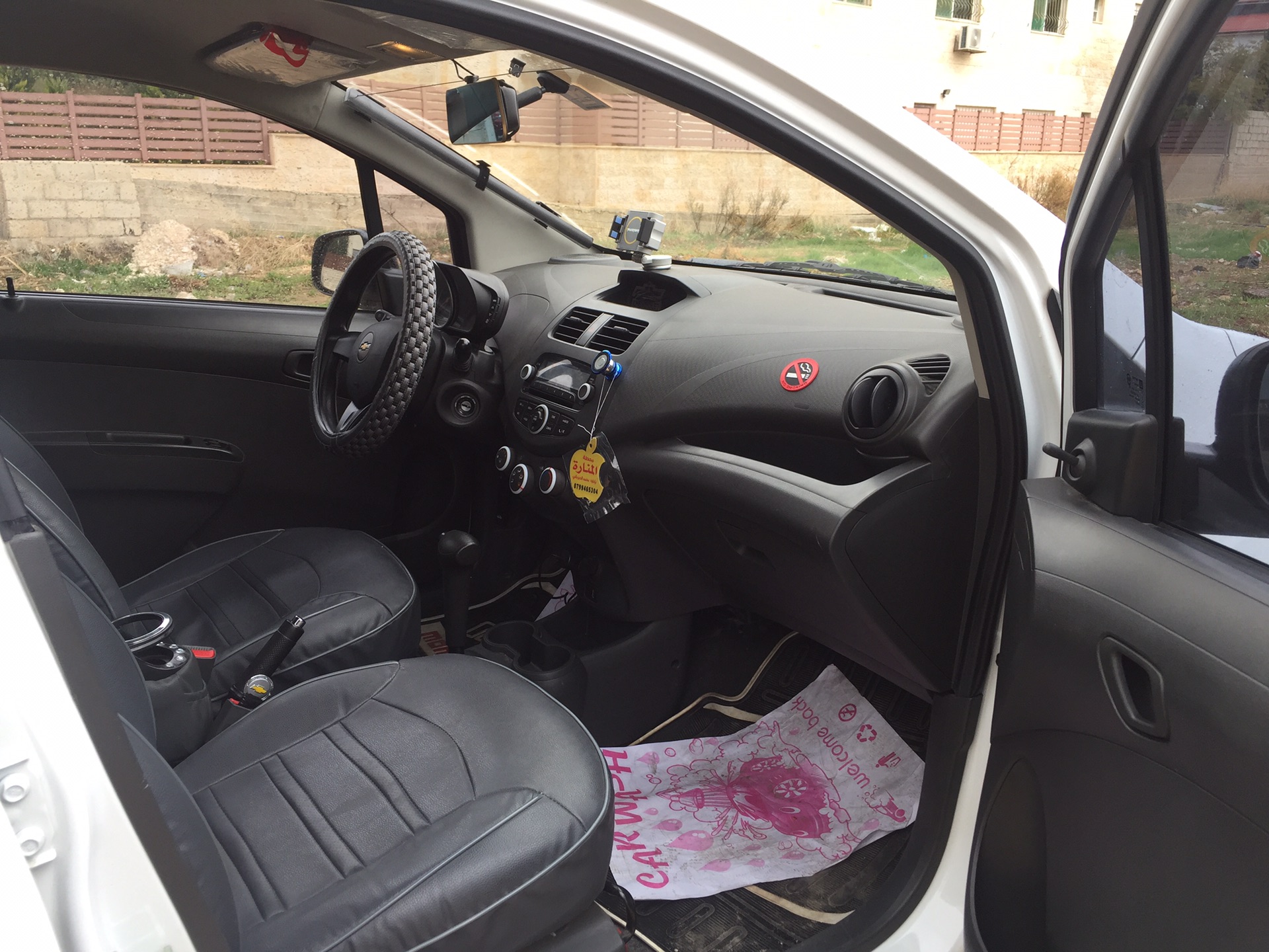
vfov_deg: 48.2
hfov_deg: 61.7
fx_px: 1063
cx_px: 634
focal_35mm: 29
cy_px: 476
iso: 32
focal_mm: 4.15
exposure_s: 1/122
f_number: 2.2
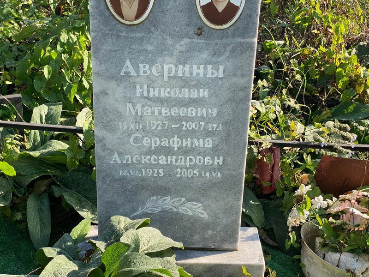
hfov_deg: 36.8
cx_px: 184
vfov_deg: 28.0
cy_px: 138
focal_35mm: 52
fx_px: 554
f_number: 2
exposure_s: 1/338
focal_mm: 6
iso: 20
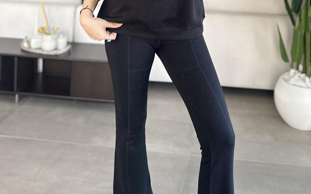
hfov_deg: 43.3
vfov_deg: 24.1
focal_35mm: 46
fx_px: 390
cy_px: -66
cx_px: 185
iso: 250
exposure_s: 1/83
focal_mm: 6.86
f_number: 1.78
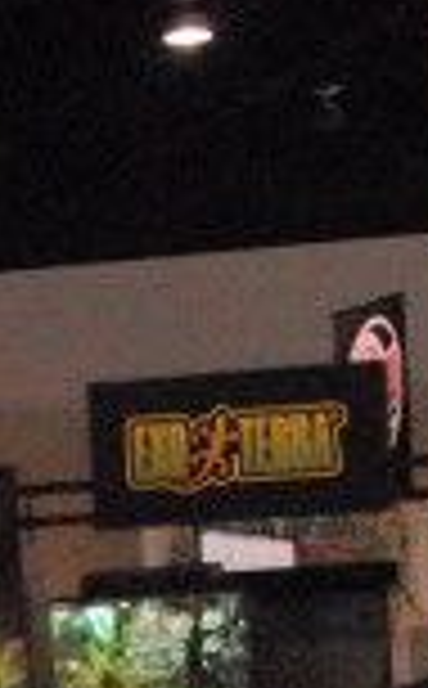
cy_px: 960
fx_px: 4219
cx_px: -802
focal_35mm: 225
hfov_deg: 5.5
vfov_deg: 9.1
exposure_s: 1/160
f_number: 6.3
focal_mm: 28
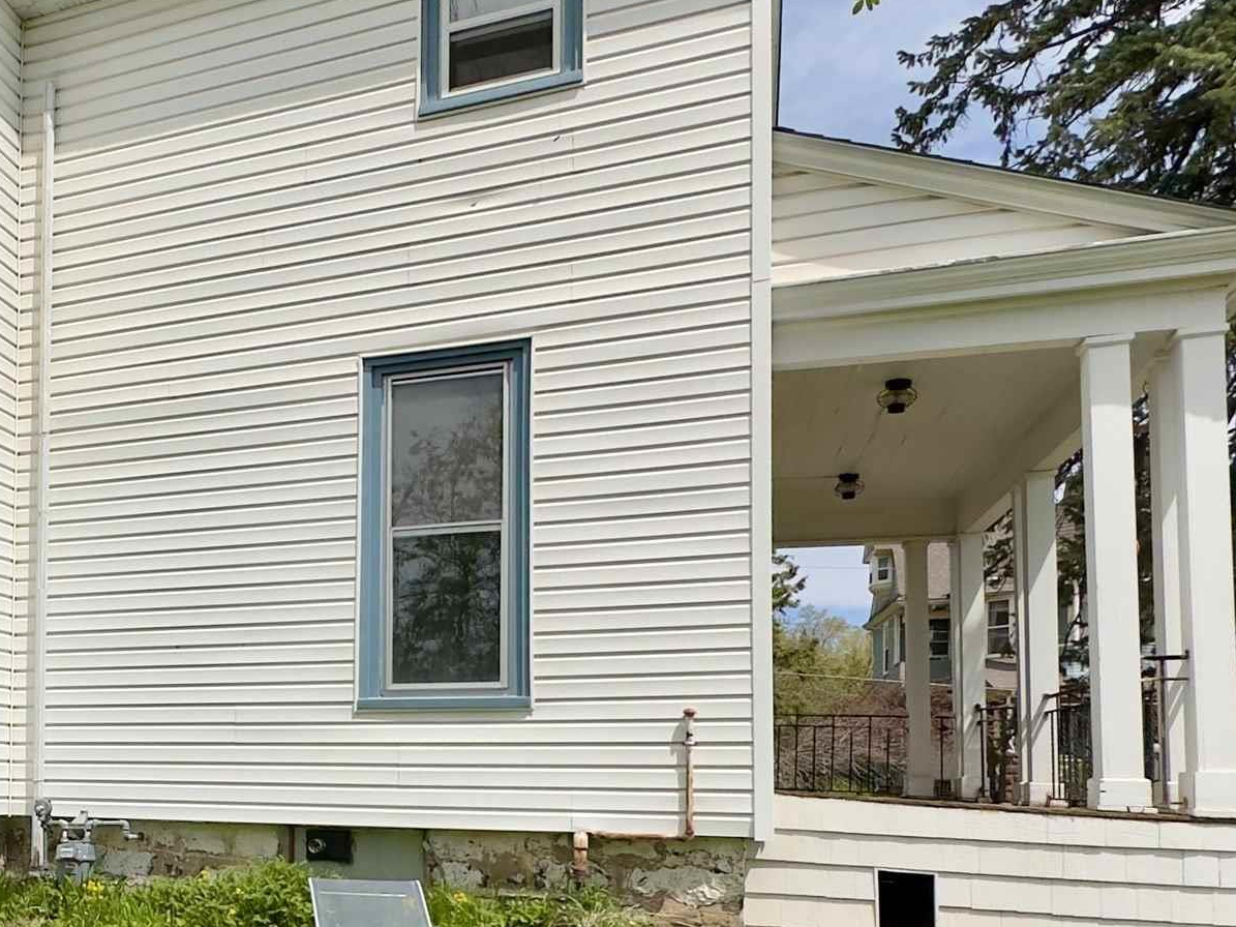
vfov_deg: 38.2
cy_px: 738
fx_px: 1285
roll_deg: -0.6
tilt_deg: +1.9
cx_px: 37
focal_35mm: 36
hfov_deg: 44.7
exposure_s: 1/3610
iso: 50
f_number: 2.2
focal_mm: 2.22
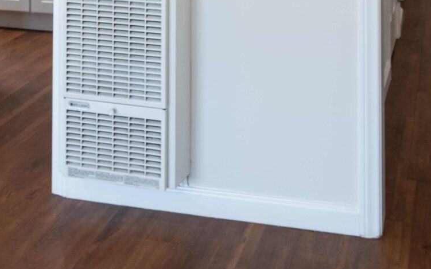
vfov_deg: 16.7
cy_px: -178
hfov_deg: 30.3
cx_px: 218
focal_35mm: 68
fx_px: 795
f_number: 8
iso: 400
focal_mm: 19.5
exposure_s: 1/10
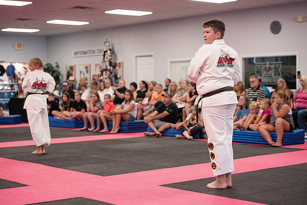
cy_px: 102
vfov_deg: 19.5
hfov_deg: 28.8
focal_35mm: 70
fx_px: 597
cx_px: 154
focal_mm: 70
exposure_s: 1/400
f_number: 3.5
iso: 1600
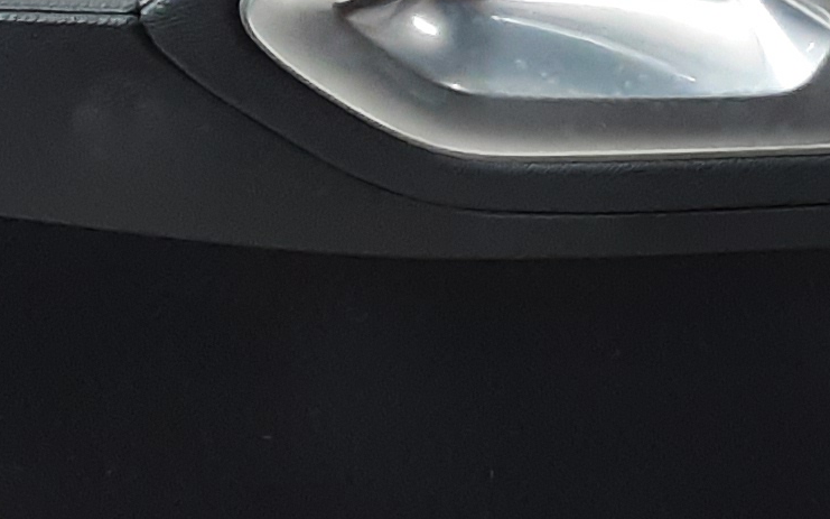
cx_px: 918
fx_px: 2850
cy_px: -118
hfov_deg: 16.1
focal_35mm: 126
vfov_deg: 10.2
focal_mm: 2.91
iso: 125
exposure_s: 1/50
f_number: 1.9
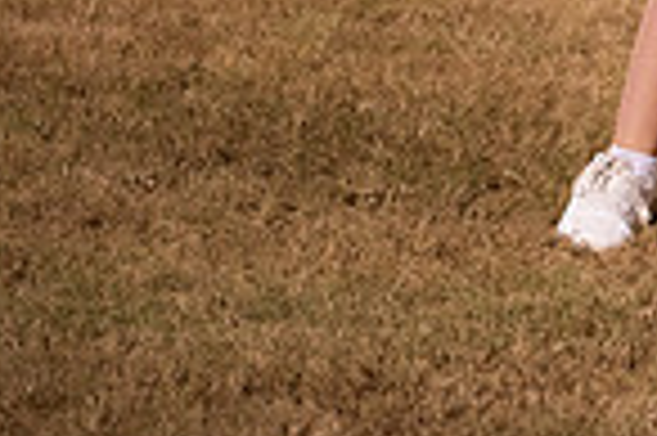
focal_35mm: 230
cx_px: 1026
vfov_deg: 5.8
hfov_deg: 8.7
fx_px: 4193
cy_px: -360
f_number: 4
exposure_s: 1/250
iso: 3200
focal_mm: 58
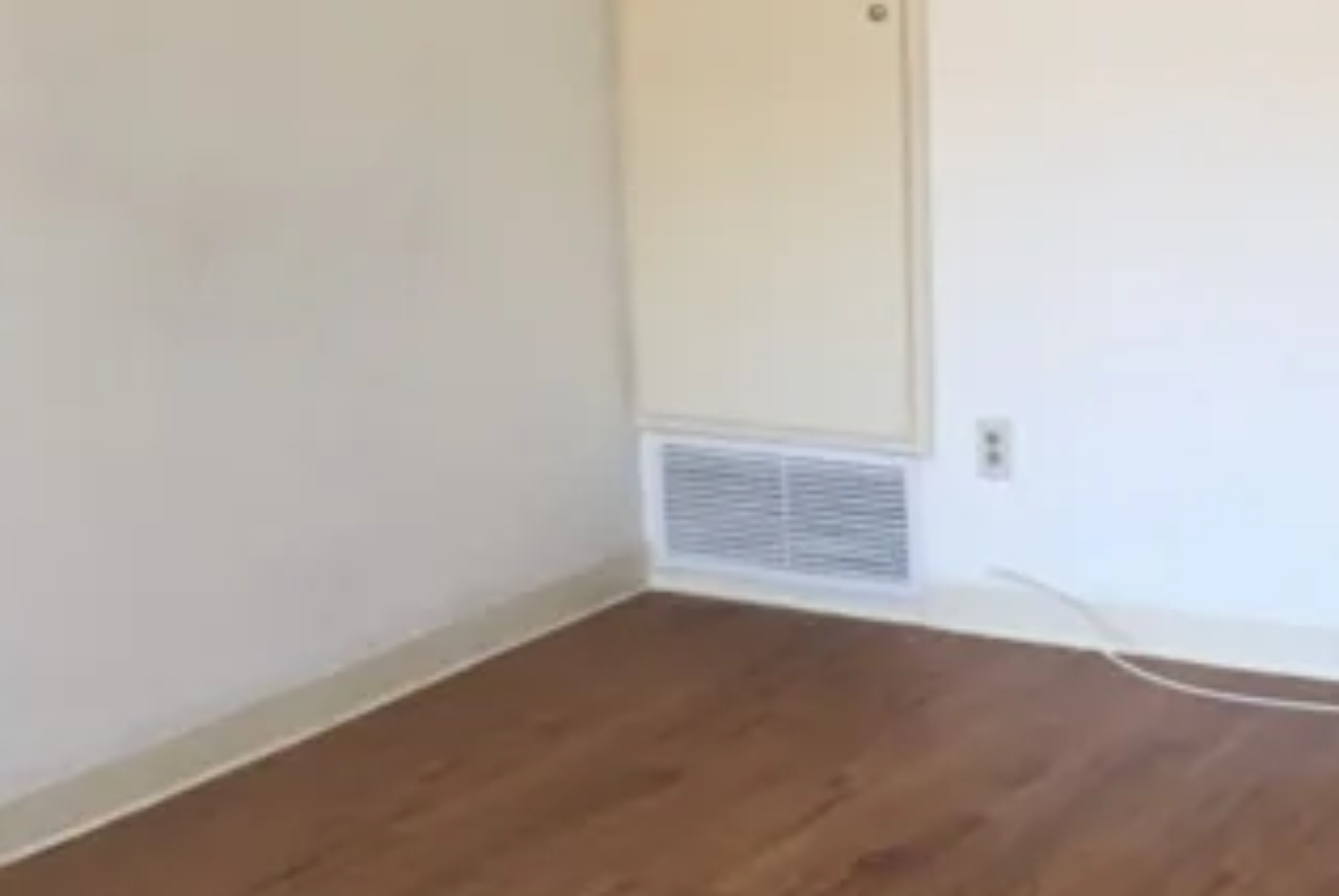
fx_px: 2643
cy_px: 355
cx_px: 1067
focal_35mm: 71
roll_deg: +1.1
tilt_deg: -9.9
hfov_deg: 27.9
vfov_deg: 19.2
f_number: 2.2
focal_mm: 4.15
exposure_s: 1/30
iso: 125
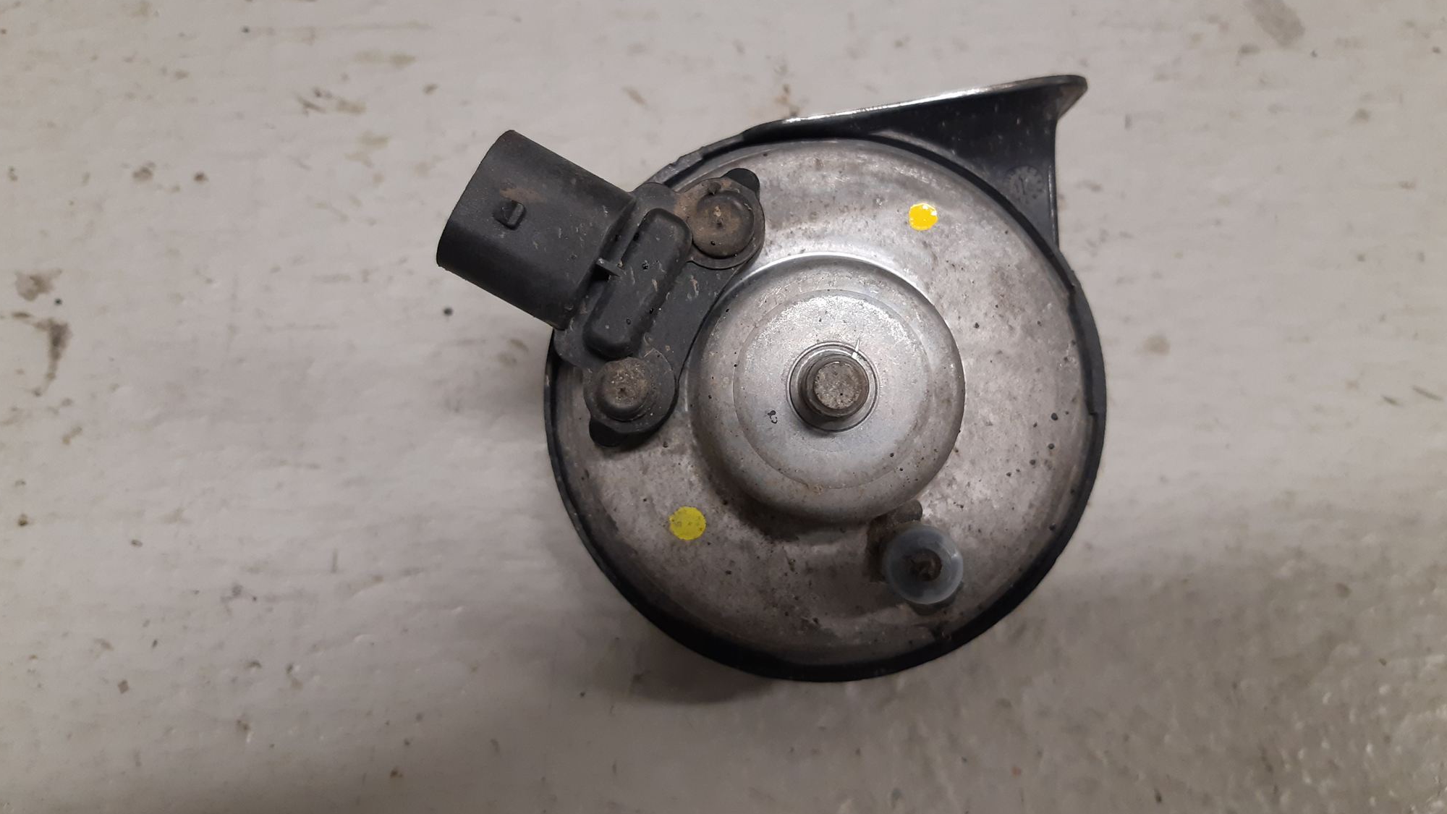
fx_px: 1113
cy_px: 339
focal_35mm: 29
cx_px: 731
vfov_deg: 40.1
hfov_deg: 66.1
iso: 125
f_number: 1.7
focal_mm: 3.93
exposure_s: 1/50
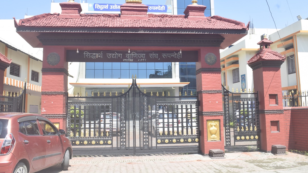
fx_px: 298
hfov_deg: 54.6
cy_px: 74
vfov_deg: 32.3
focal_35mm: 37
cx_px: 155
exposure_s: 1/25
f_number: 16
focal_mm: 23
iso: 100
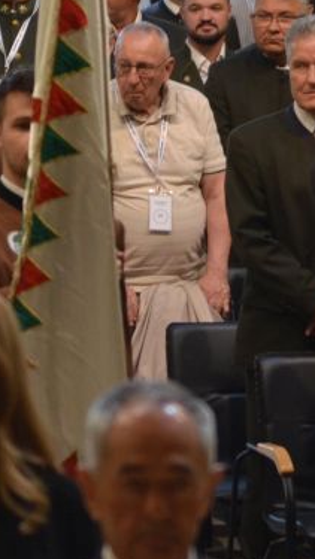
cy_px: 79
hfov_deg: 3.2
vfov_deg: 5.7
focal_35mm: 375
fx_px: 5567
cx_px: 40
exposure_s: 1/80
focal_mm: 70
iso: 500
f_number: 2.8
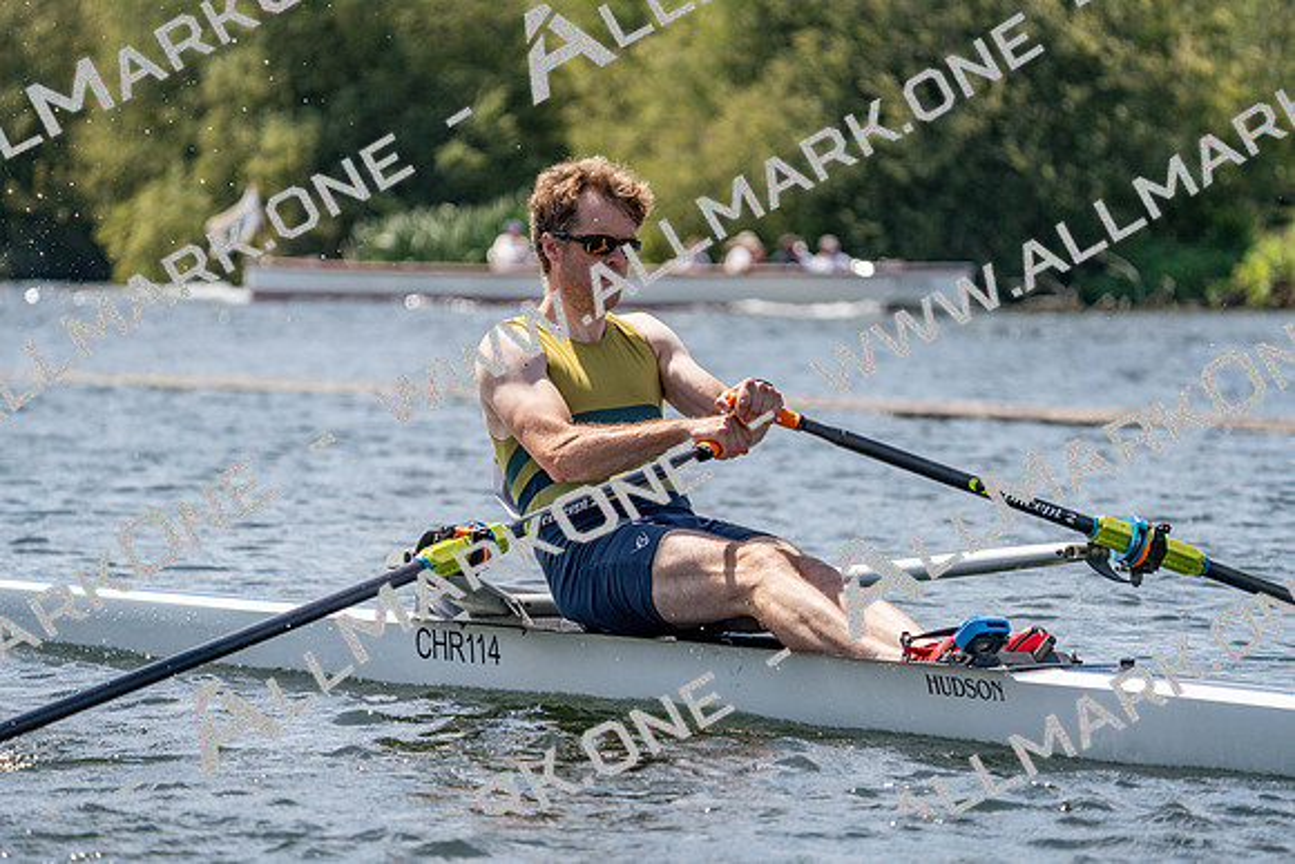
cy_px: 432
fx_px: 7196
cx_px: 648
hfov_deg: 10.3
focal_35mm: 200
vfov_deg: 6.9
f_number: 5.6
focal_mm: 200
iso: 250
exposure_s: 1/2000
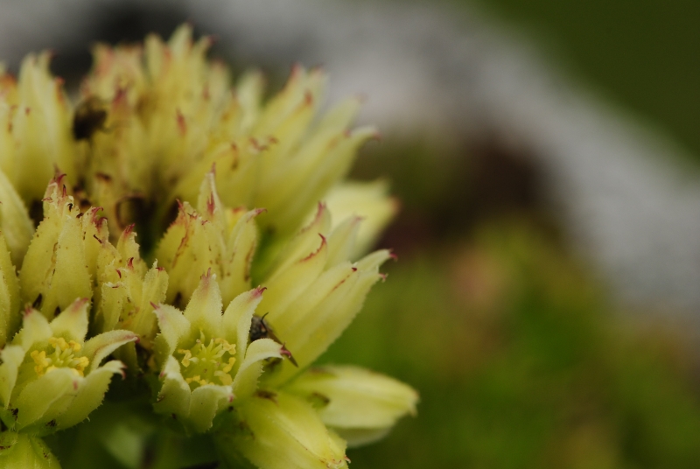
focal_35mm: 128
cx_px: 350
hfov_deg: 16.0
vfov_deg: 10.8
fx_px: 2483
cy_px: 234
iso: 200
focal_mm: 85
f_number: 10
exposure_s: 1/250
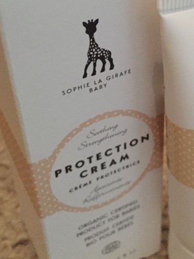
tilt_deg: -36.8
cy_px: 86
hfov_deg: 23.6
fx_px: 456
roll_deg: -0.6
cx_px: 160
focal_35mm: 61
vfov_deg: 31.4
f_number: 2.2
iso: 320
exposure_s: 1/17
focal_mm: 4.15
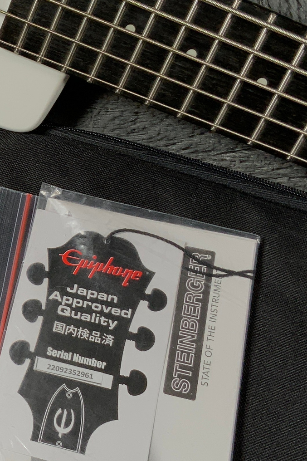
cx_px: -82
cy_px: 225
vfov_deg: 26.7
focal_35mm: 76
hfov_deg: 17.0
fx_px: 972
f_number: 1.8
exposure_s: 1/156
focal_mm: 3
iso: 20
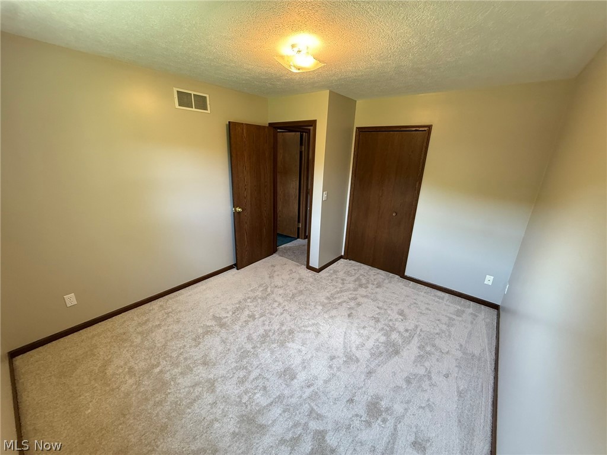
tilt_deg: -17.1
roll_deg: -2.5
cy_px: 228
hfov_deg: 102.1
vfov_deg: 85.7
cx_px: 304
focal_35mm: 14
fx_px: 245
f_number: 2.2
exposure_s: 1/60
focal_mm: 2.22
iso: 320
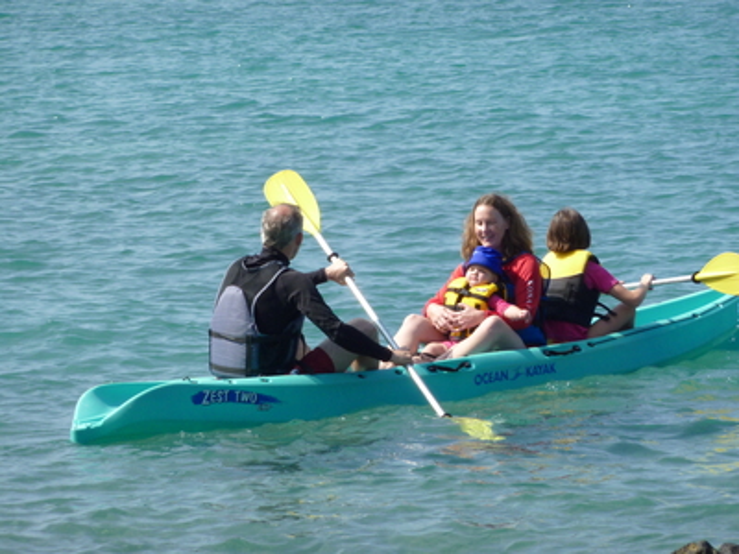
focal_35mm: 260
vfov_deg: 5.7
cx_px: 370
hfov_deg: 7.6
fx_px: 5551
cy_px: 277
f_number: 4.7
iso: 100
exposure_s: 1/500
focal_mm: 42.6
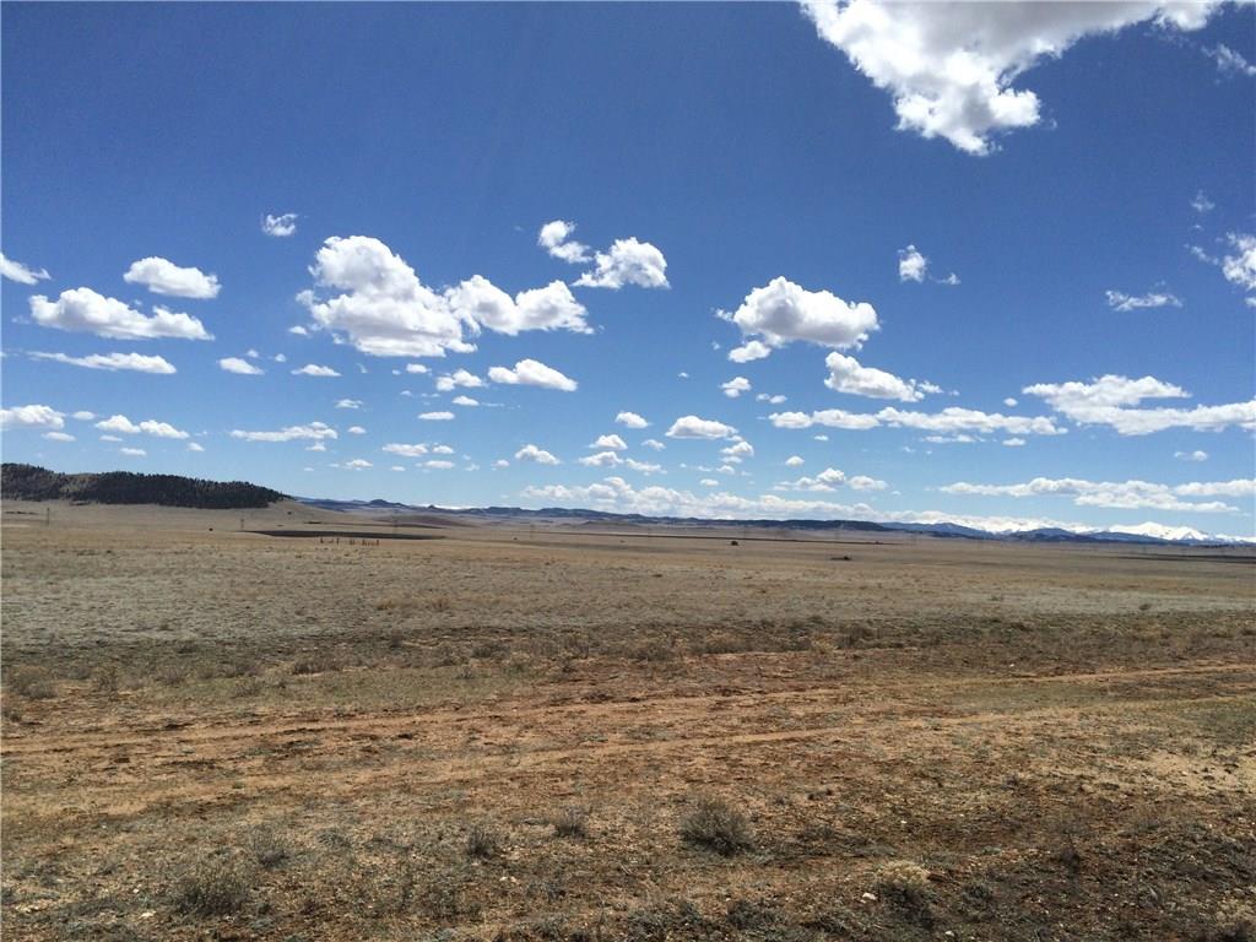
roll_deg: -2.6
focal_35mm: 29
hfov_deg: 61.7
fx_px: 1052
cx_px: 628
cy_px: 471
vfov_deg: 48.2
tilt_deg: -0.7
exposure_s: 1/5882
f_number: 2.2
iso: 40
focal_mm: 4.15
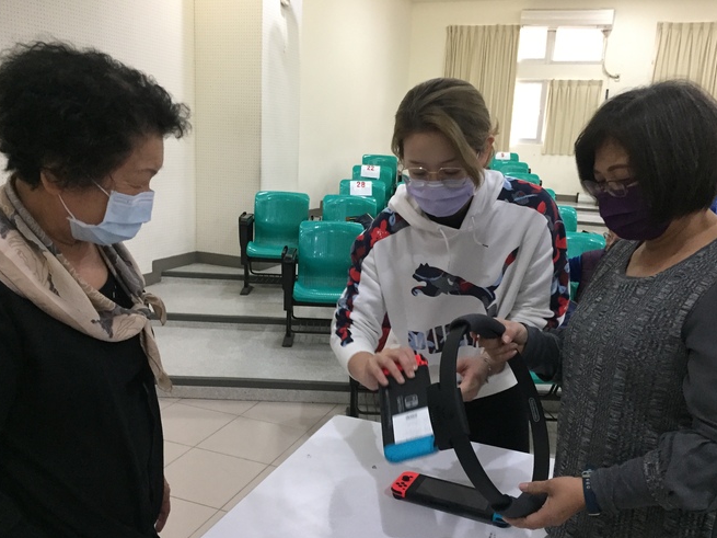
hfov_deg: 58.4
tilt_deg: -12.0
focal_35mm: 31
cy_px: 285
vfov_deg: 45.4
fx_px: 642
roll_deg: -4.0
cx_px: 360
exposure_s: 1/30
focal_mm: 4.15
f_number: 2.2
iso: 250
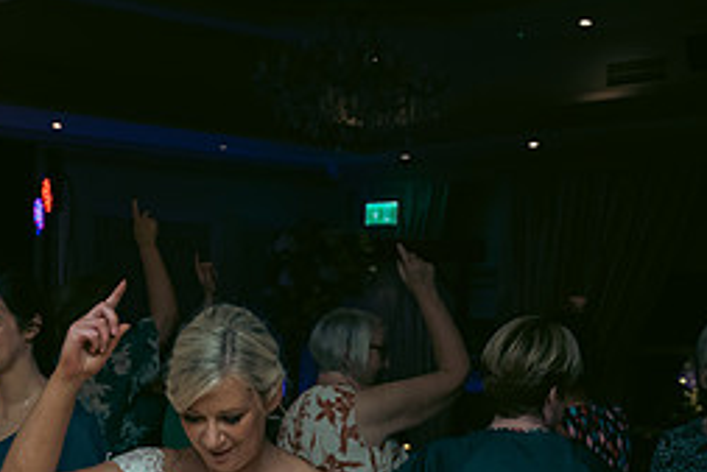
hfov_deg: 28.4
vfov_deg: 18.6
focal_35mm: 71
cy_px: 490
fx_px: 1395
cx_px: 277
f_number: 3.5
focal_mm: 31
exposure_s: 1/160
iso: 500
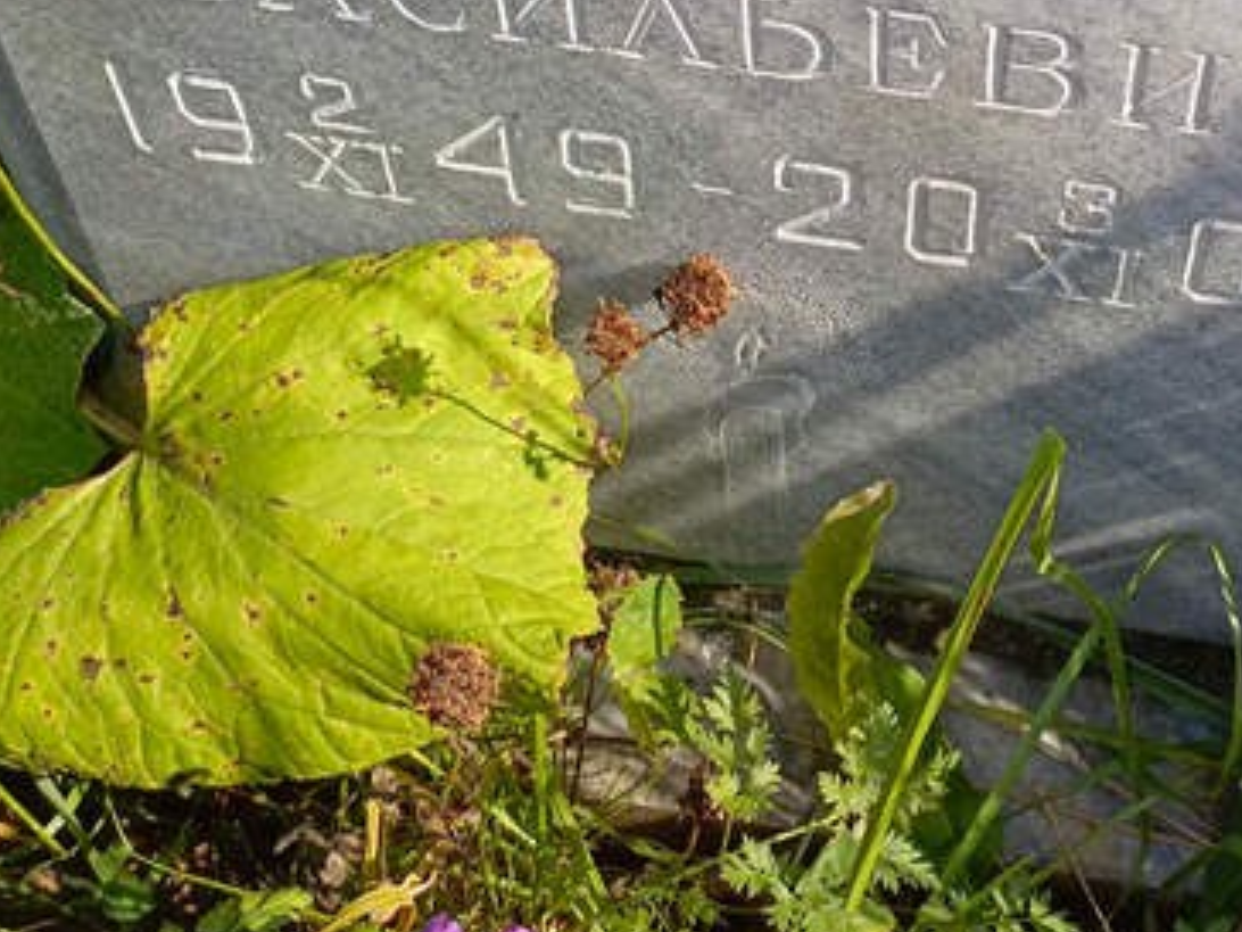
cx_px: 894
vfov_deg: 25.3
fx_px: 1973
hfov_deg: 34.4
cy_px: 14
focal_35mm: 55
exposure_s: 1/572
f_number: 1.69
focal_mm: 4.76
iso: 113
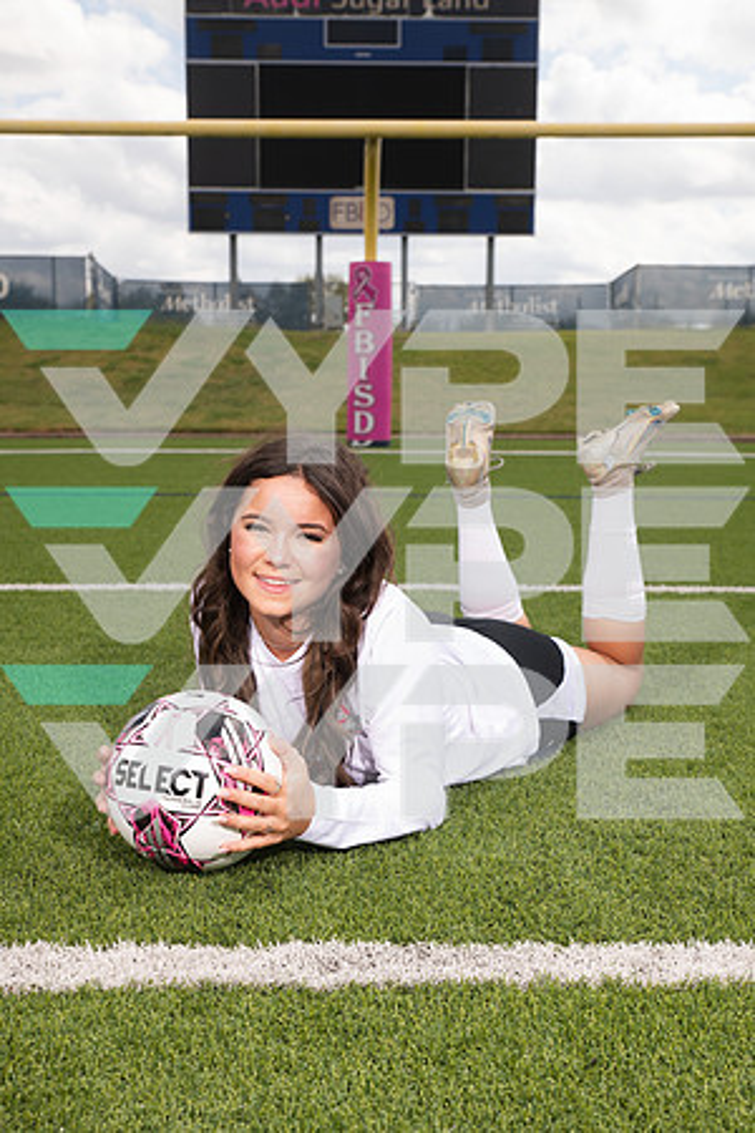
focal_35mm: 46
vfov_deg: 42.7
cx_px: 378
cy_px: 566
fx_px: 1447
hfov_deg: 29.2
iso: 125
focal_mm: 46
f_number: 7.1
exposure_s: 1/320
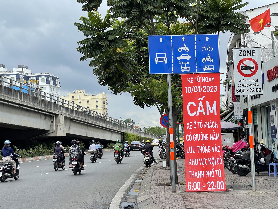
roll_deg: +2.3
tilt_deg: +4.2
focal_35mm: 64
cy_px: 104
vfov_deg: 22.9
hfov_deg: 30.3
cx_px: 139
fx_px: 514
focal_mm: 7.5
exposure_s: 1/544
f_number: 2.2
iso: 20
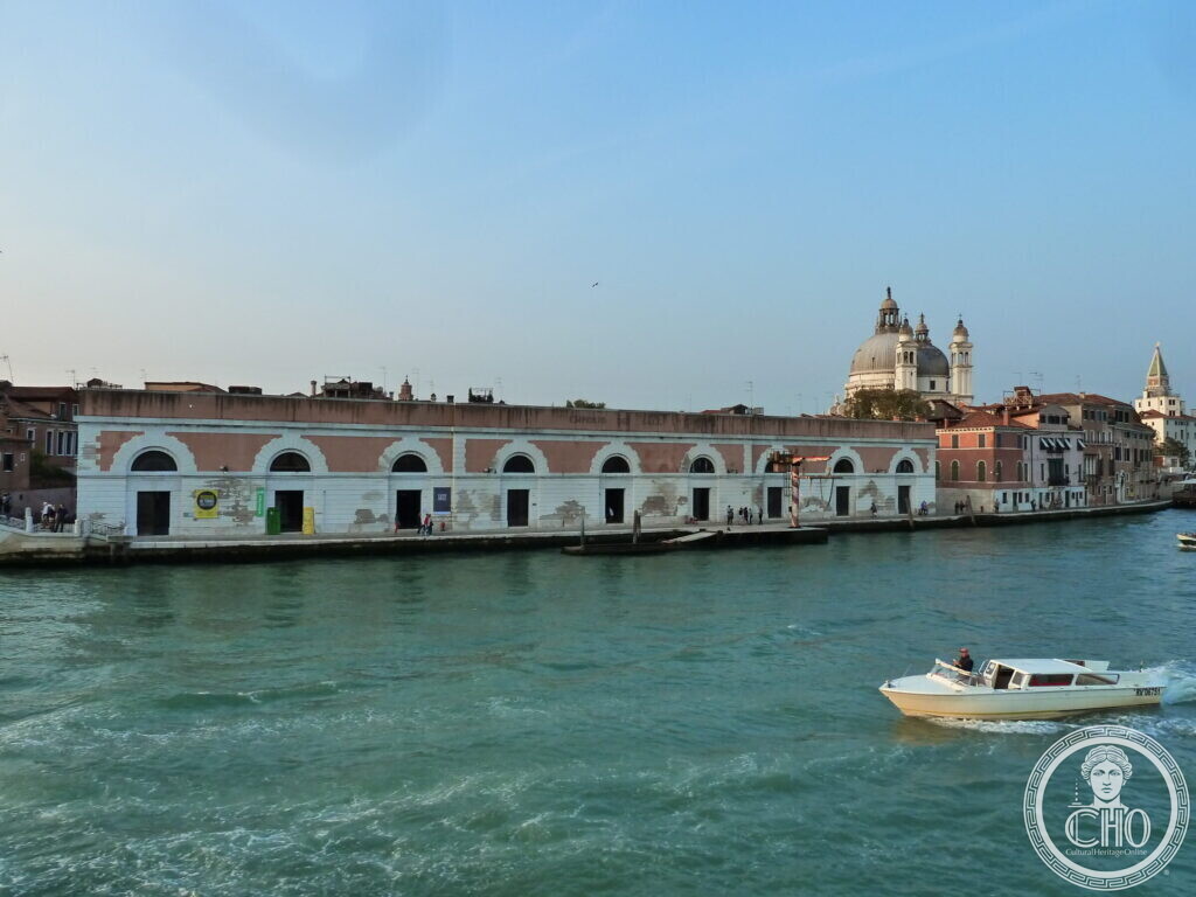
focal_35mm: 25
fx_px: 864
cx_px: 598
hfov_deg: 69.4
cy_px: 448
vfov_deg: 54.9
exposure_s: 1/200
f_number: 4
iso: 200
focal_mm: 4.1
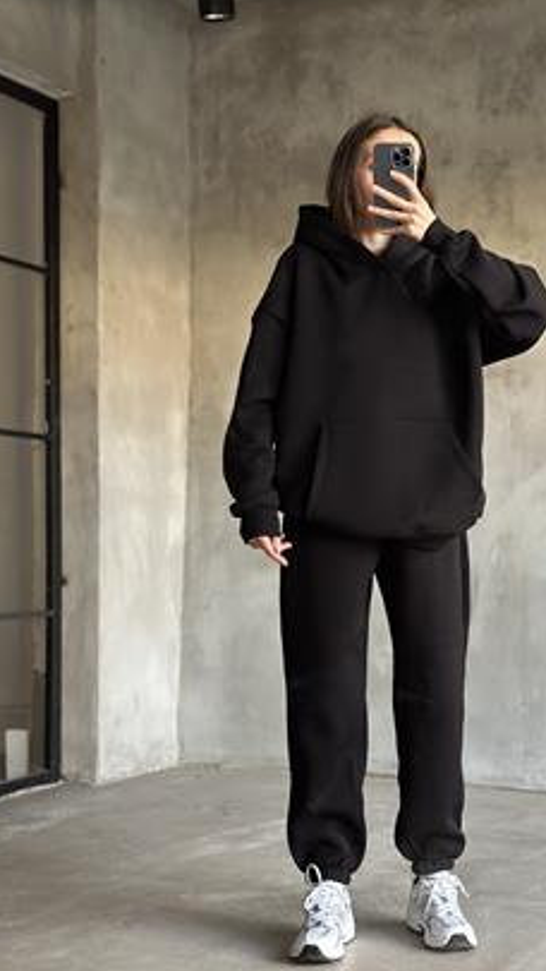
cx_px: 357
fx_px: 1415
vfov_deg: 37.8
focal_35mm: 55
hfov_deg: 21.8
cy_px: 484
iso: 400
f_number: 1.78
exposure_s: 1/50
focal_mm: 6.86
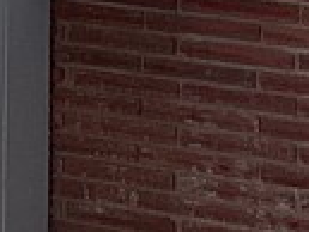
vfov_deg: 5.8
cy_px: -356
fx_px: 2198
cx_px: 163
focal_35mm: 246
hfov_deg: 8.0
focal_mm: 3.3
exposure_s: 1/120
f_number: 2.4
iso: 64
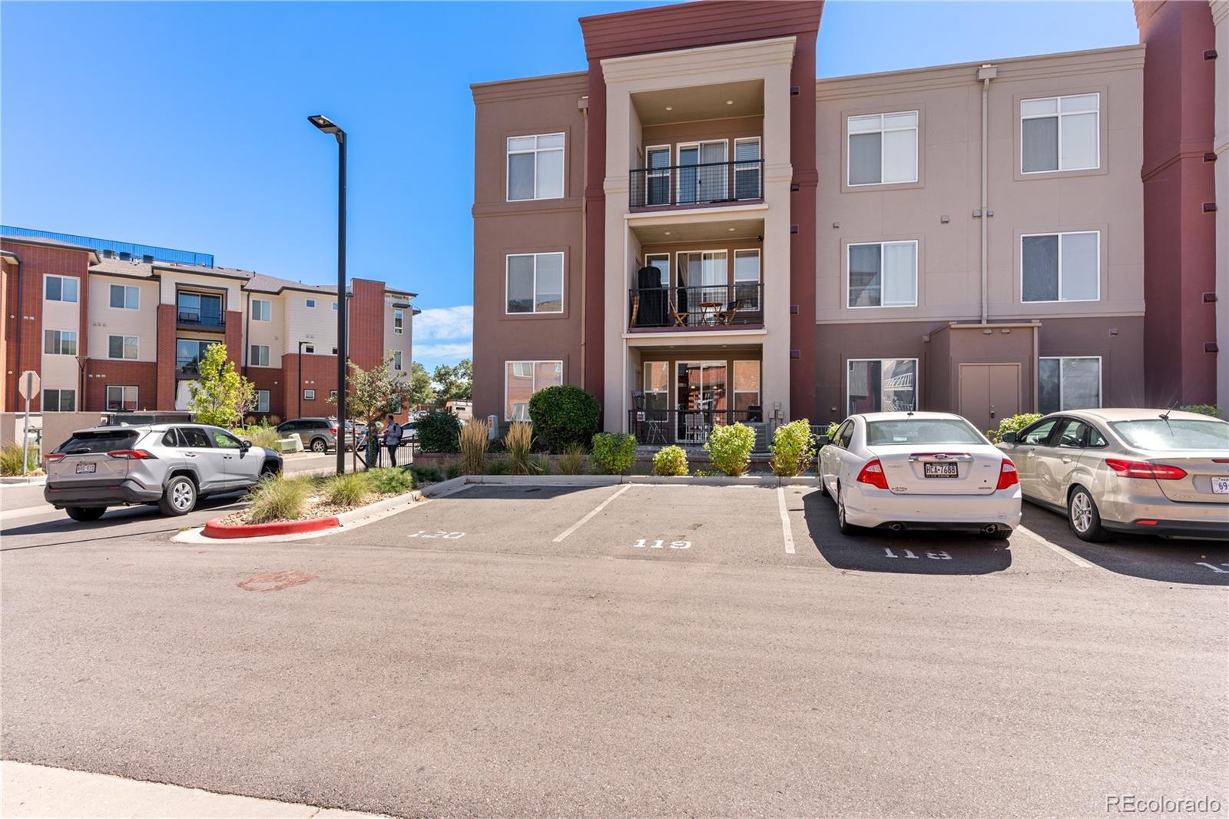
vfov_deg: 67.4
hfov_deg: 90.0
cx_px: 614
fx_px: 614
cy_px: 410
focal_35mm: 18
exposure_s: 1/30
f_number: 8
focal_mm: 18
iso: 100
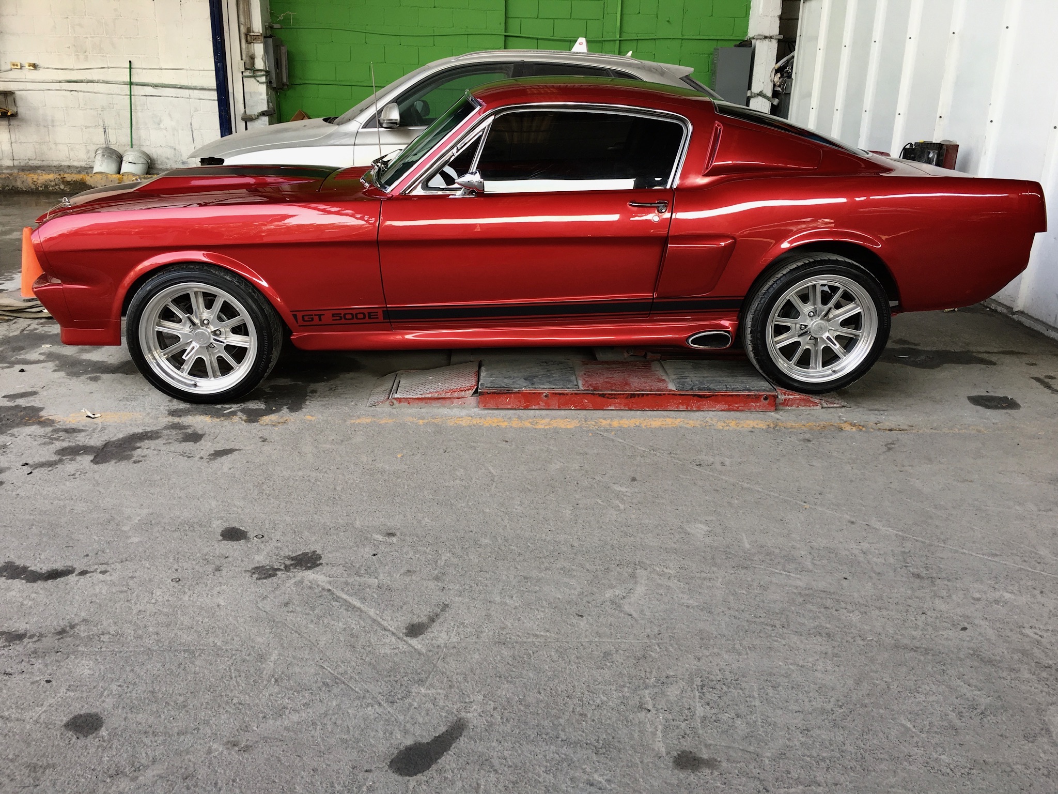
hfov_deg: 61.7
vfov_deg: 48.2
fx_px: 886
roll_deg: -1.7
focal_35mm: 29
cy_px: 397
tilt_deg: -19.1
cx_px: 529
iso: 32
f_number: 2.2
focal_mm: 4.15
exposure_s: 1/120
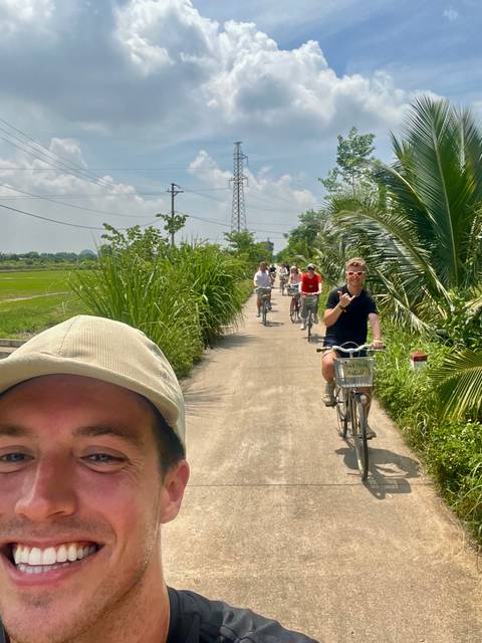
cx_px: 241
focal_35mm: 30
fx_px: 557
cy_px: 322
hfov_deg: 46.8
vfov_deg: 60.0
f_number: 2.2
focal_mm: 2.71
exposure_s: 1/675
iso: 32
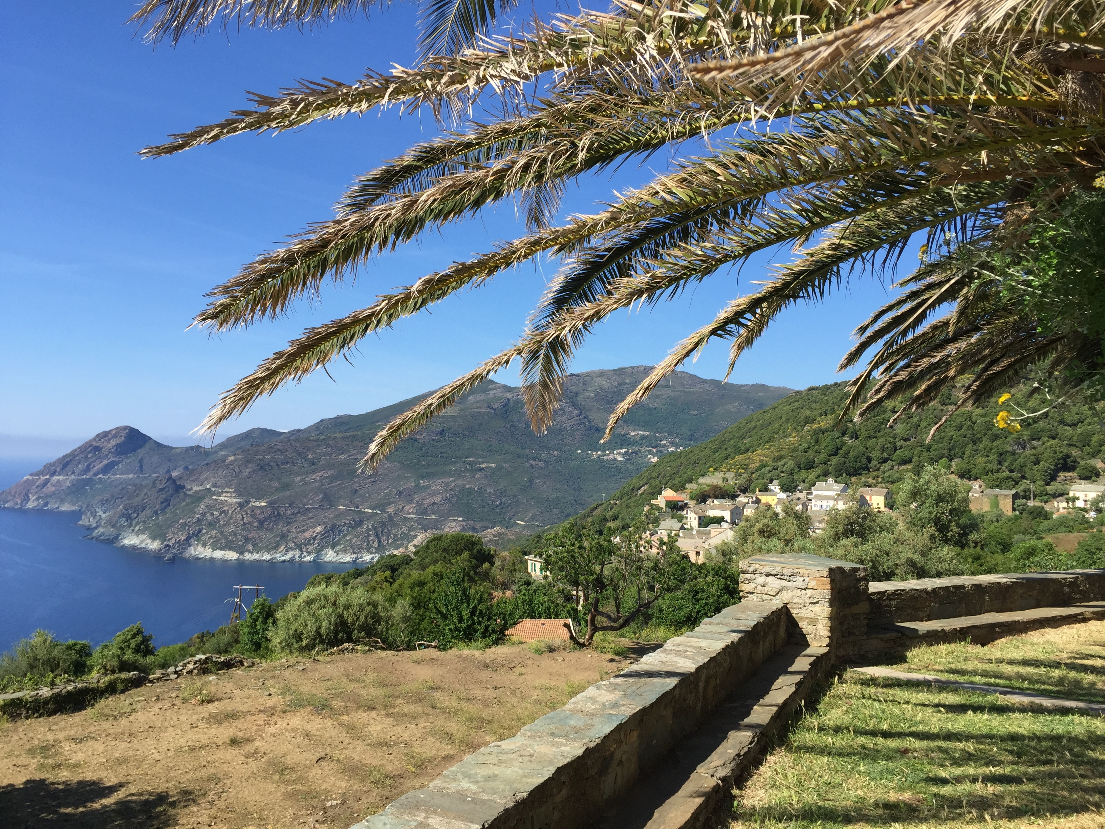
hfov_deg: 61.7
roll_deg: -2.2
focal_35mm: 29
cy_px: 414
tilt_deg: +2.7
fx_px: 926
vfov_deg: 48.2
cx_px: 552
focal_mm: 4.15
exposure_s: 1/1647
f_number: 2.2
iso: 32
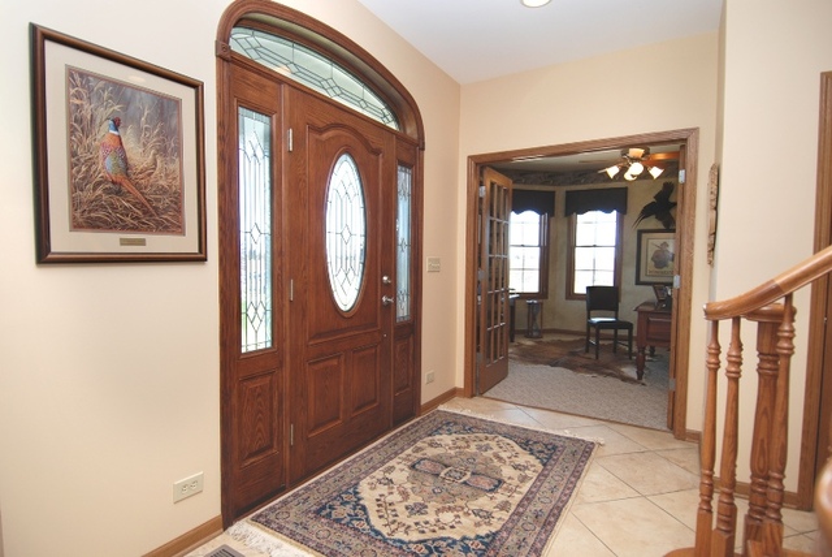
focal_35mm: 18
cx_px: 416
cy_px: 278
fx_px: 416
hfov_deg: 89.9
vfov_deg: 67.5
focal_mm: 12
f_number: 5
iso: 200
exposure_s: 1/100
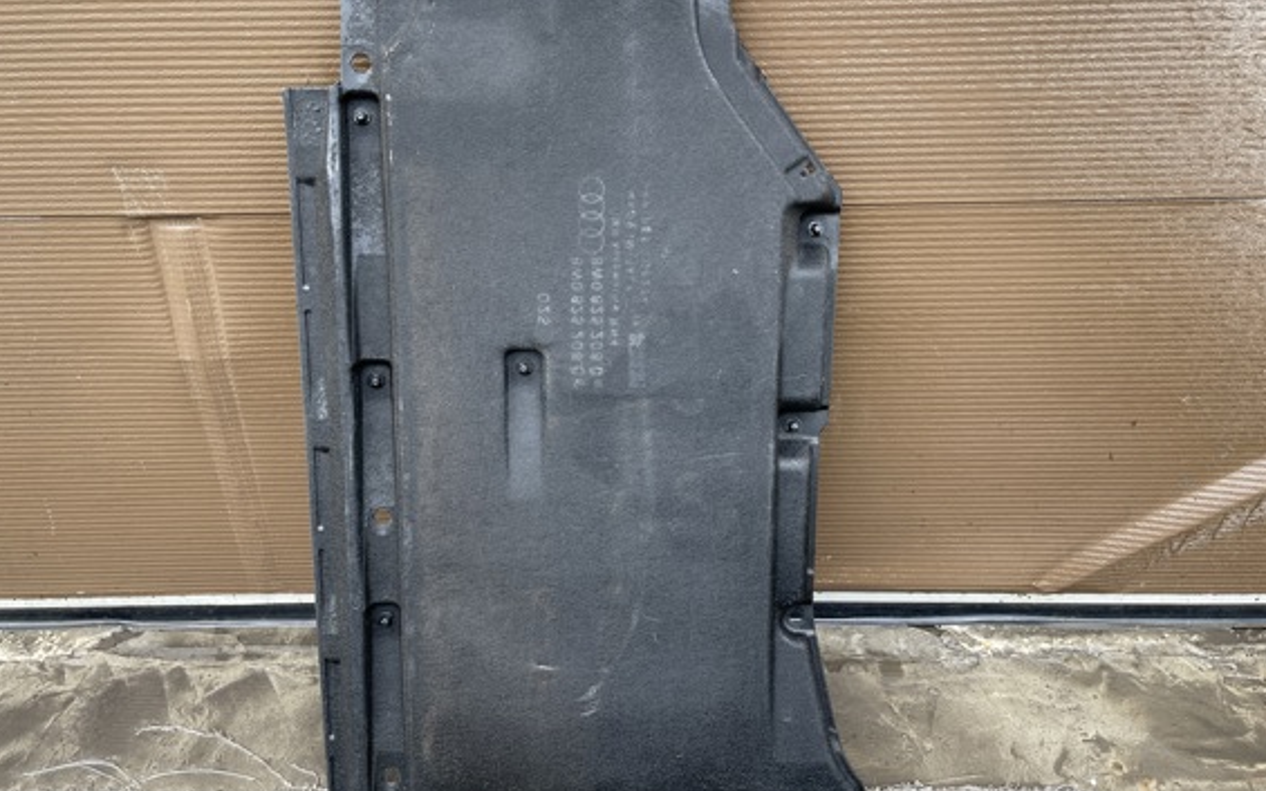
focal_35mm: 30
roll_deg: +0.7
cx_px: 632
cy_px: 353
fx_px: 1035
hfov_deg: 62.9
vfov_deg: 41.8
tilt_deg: -30.1
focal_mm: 5.1
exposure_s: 1/121
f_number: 1.6
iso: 32
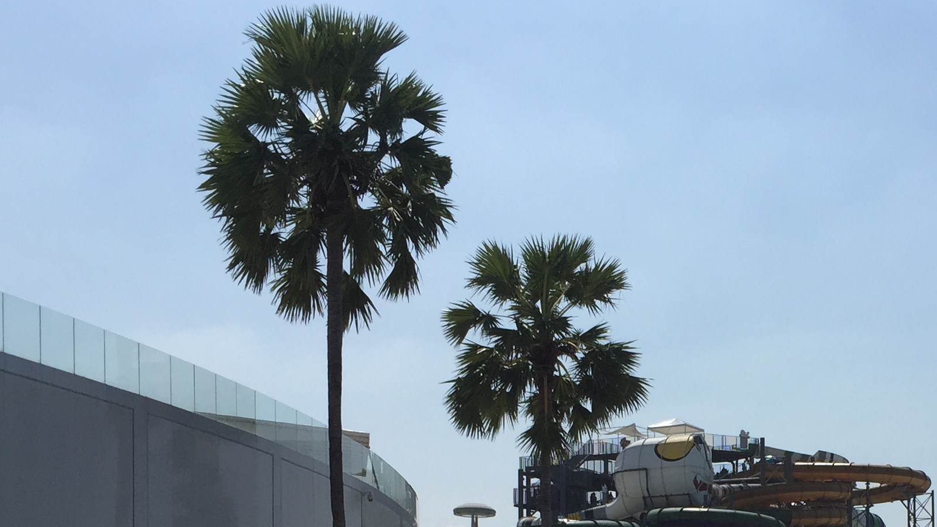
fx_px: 1590
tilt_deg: +1.8
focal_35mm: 64
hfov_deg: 31.9
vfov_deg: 17.8
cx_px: 765
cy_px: 648
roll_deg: +0.2
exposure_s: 1/5650
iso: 32
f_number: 2.2
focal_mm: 4.15
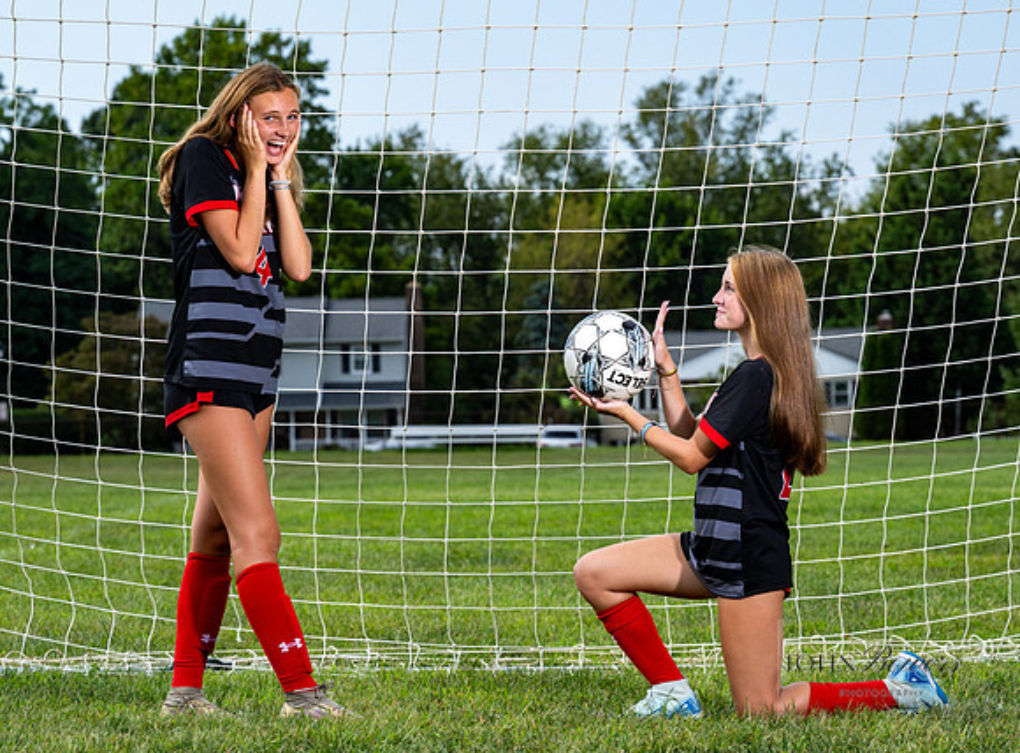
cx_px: 555
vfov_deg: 12.5
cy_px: 385
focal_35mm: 118
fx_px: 3449
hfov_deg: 16.8
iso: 160
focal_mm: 95
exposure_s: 1/400
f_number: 6.3
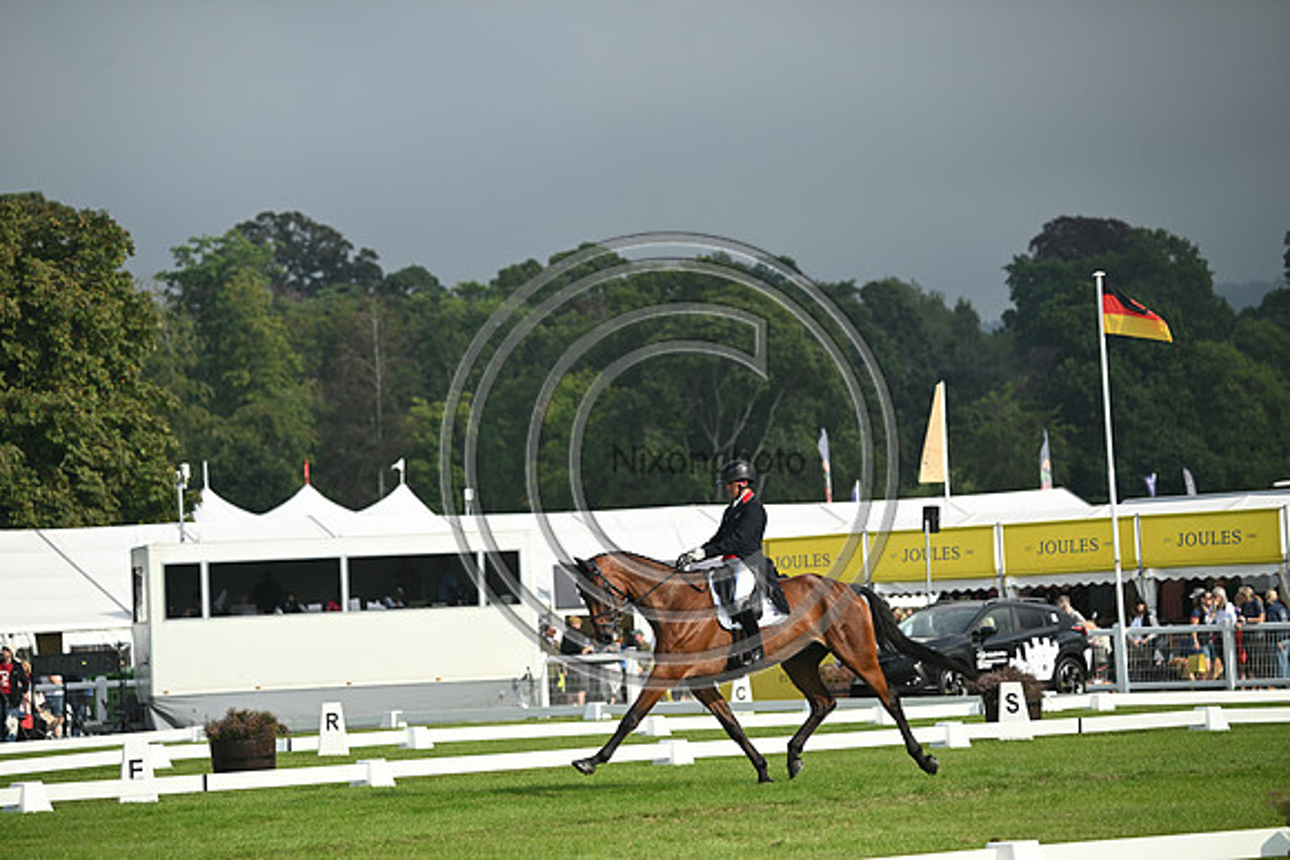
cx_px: 645
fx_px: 6630
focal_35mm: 185
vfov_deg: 7.4
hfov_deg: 11.1
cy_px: 430
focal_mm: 185
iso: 250
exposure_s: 1/1250
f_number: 5
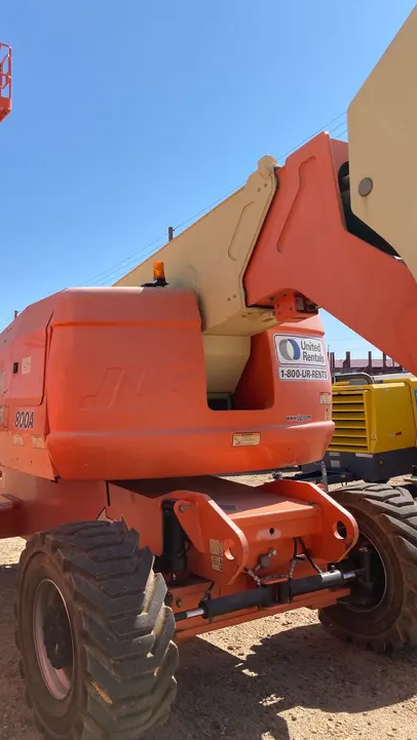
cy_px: 365
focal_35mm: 31
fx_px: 609
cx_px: 148
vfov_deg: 62.6
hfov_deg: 37.5
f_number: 1.8
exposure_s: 1/1736
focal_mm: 3.99
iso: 20
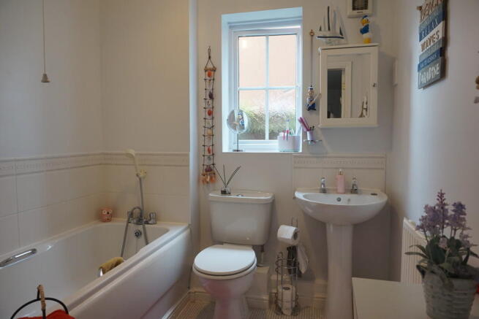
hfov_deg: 73.7
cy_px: 160
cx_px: 240
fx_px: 319
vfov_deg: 53.2
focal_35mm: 24
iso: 400
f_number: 6.3
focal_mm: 16
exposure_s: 1/30
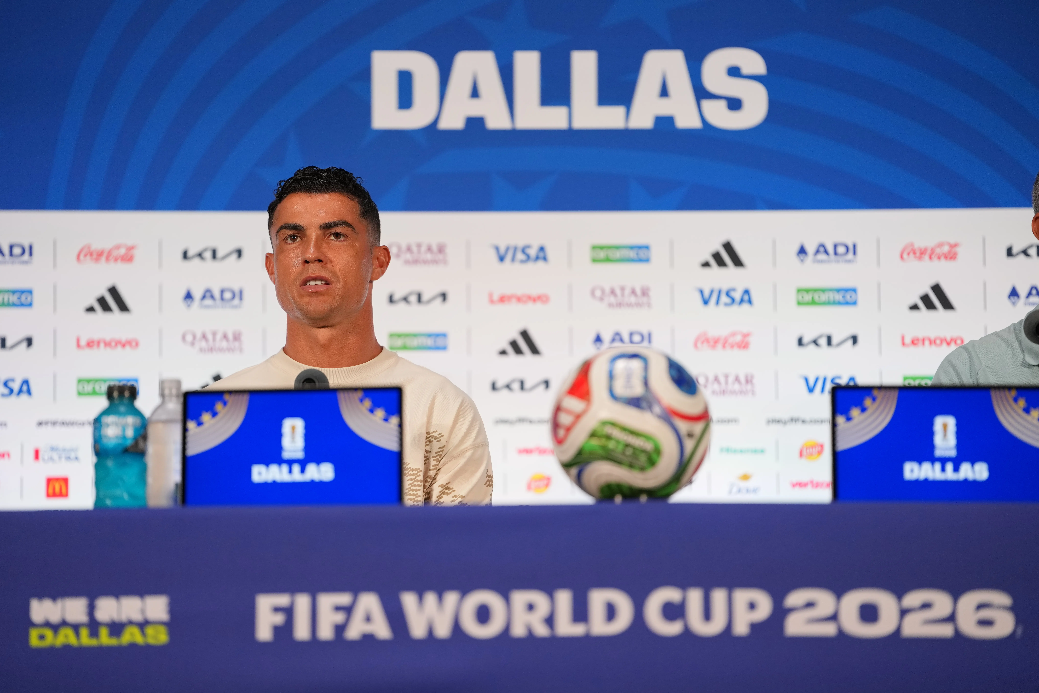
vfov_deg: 9.1
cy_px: 346
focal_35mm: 150
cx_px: 520
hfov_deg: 13.7
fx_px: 4329
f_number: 2
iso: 800
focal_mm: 150
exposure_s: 1/1000
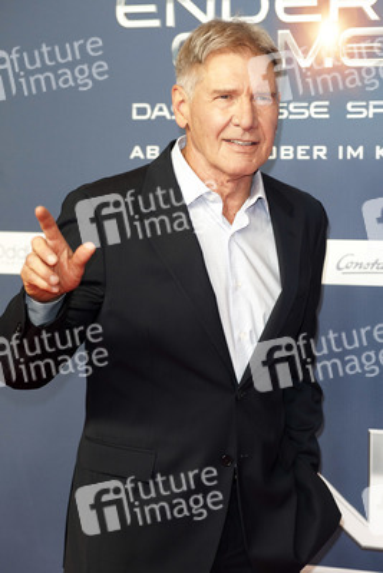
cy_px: 286
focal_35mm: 105
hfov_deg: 13.1
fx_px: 1674
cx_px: 192
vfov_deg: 19.4
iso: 1000
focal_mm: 105
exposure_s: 1/200
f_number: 5
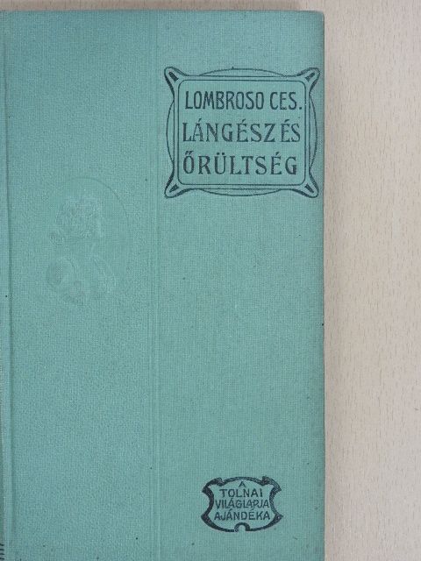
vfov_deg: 27.8
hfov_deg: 21.0
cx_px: 210
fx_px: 1135
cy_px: 280
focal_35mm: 70
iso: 400
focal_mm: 12.5
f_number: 5
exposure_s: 1/15
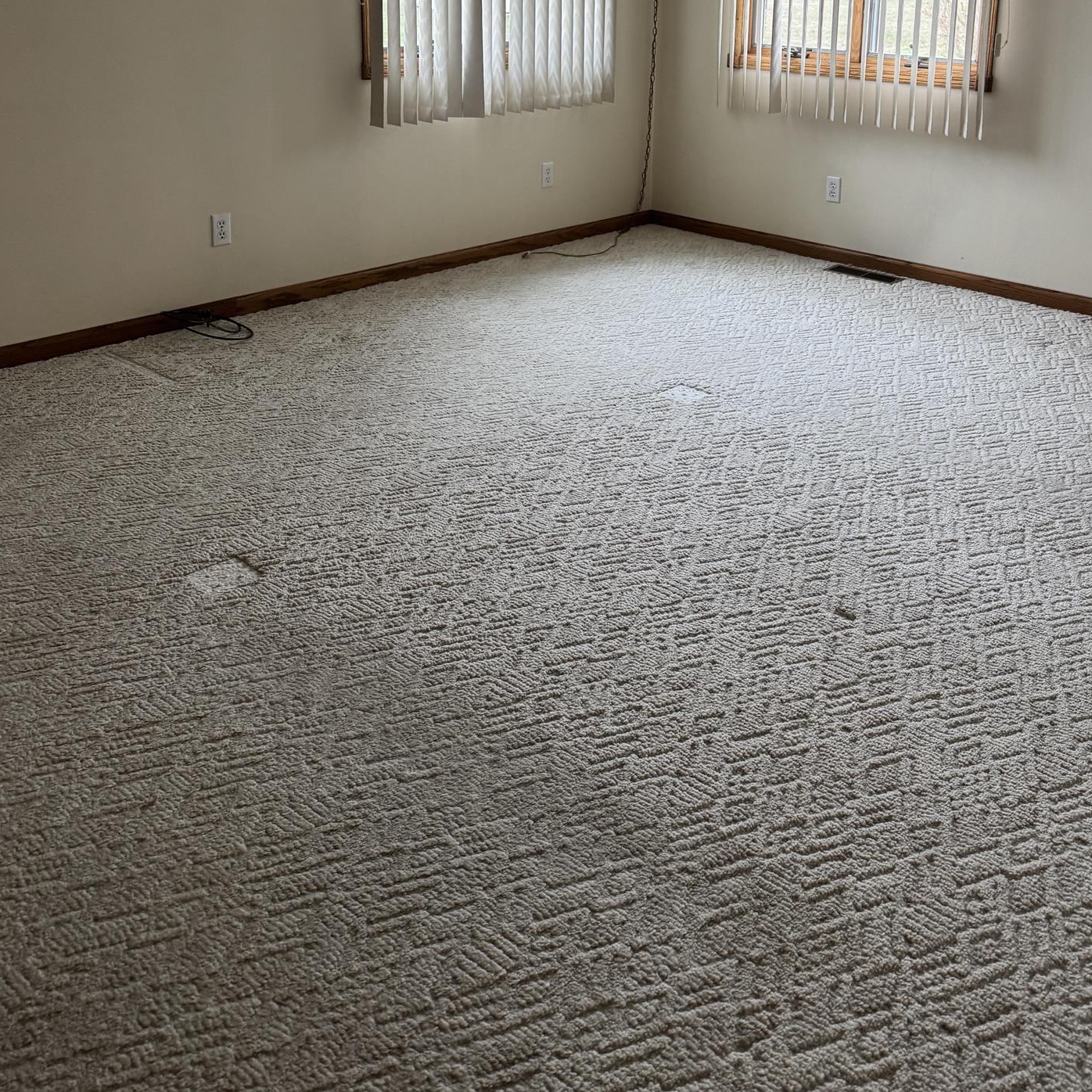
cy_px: 206
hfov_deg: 47.0
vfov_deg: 44.7
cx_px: 648
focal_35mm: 35
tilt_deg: -10.6
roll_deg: -0.2
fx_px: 1249
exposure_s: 1/78
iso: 200
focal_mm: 6.76
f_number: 1.78
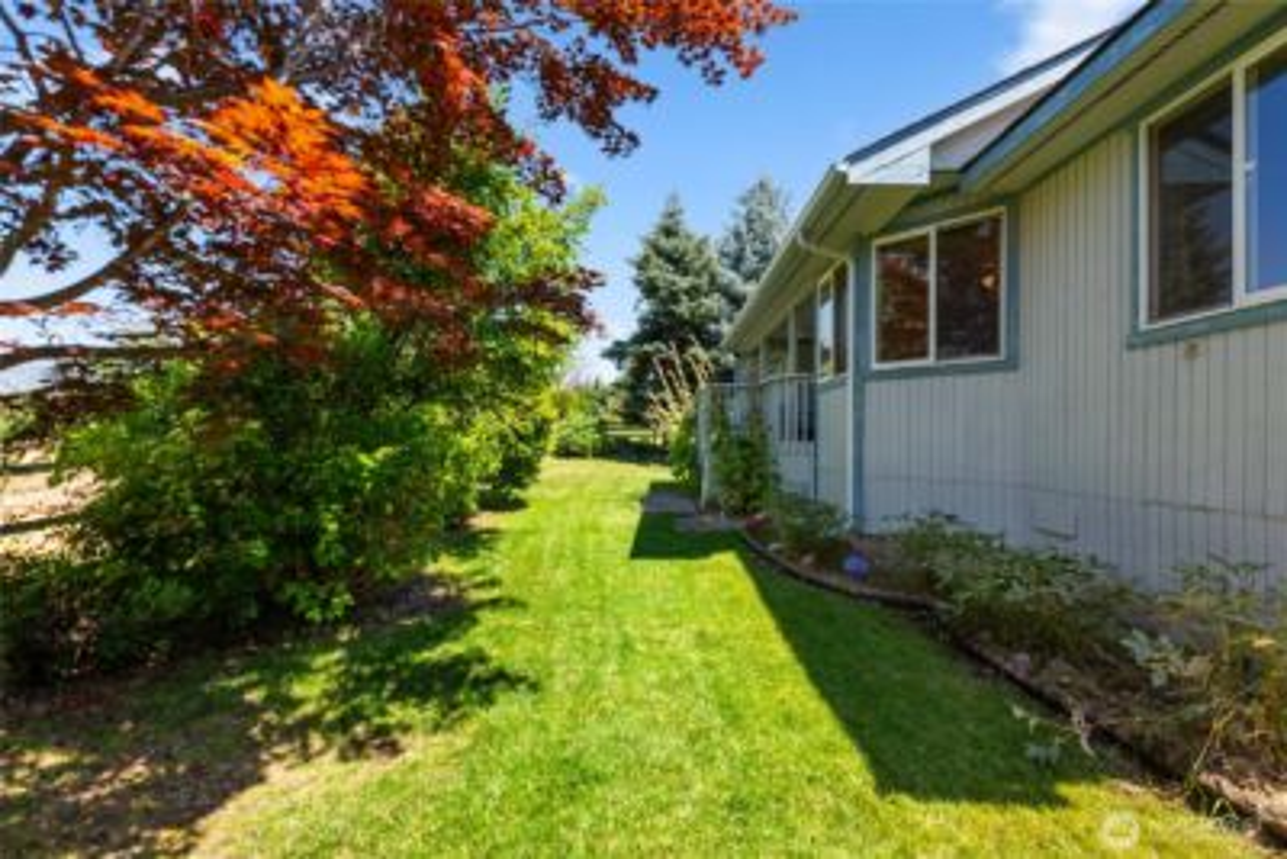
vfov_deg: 77.4
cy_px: 430
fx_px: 536
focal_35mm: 15
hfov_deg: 100.4
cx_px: 644
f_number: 8
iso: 100
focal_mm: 15
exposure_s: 1/100
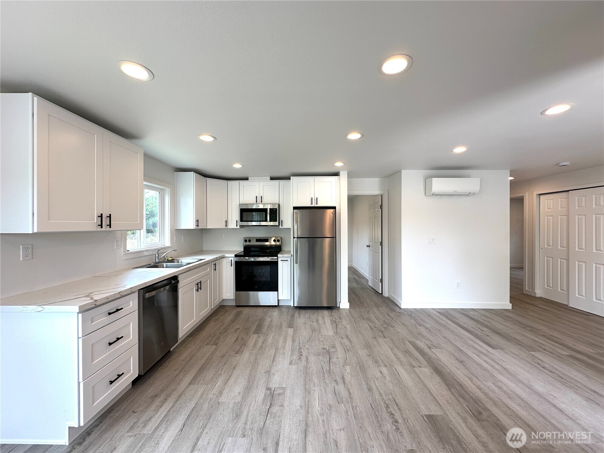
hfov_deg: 102.1
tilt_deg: -0.2
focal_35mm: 14
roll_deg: +0.3
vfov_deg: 85.7
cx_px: 302
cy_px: 226
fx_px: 244
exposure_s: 1/120
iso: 50
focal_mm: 2.22
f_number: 2.2
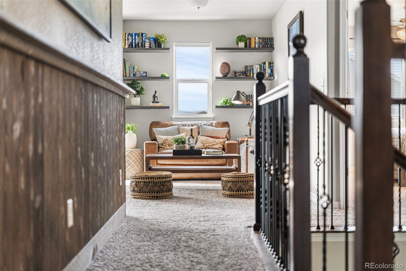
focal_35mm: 50
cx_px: 203
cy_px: 136
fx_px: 564
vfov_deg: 27.0
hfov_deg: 39.6
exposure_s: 1/100
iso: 500
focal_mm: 50
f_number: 1.8
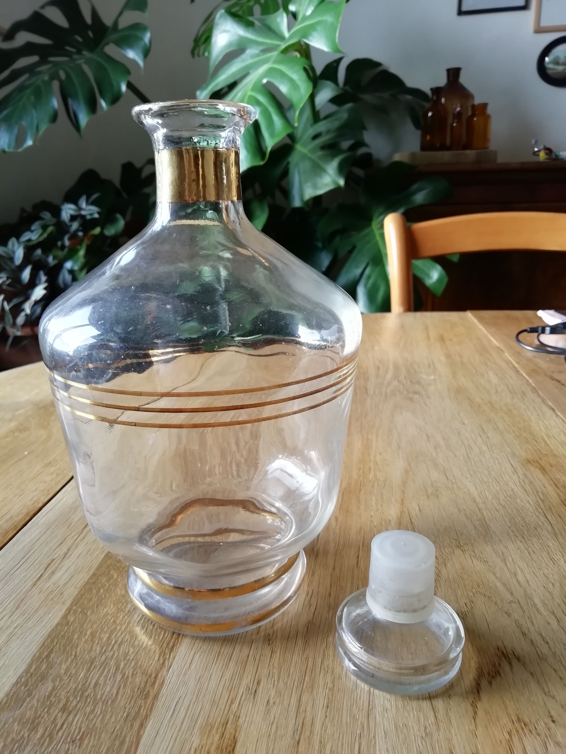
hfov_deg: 53.1
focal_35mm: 26
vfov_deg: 67.3
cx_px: 283
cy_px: 377
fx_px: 567
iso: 64
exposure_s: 1/50
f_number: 2.2
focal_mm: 3.21
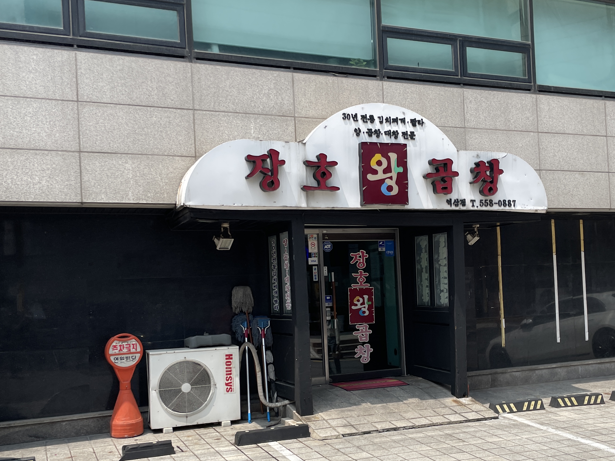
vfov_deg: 35.8
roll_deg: +3.0
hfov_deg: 46.7
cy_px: 278
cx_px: 351
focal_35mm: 40
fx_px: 711
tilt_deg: +0.8
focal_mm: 4.2
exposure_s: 1/2304
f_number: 1.6
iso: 32
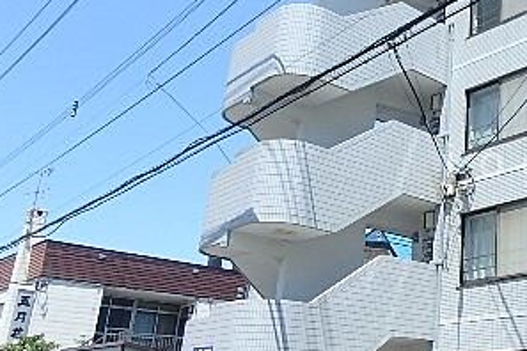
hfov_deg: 36.4
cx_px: 561
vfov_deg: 28.6
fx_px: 688
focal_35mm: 47
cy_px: 165
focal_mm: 3.7
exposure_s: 1/640
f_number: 3.5
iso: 125
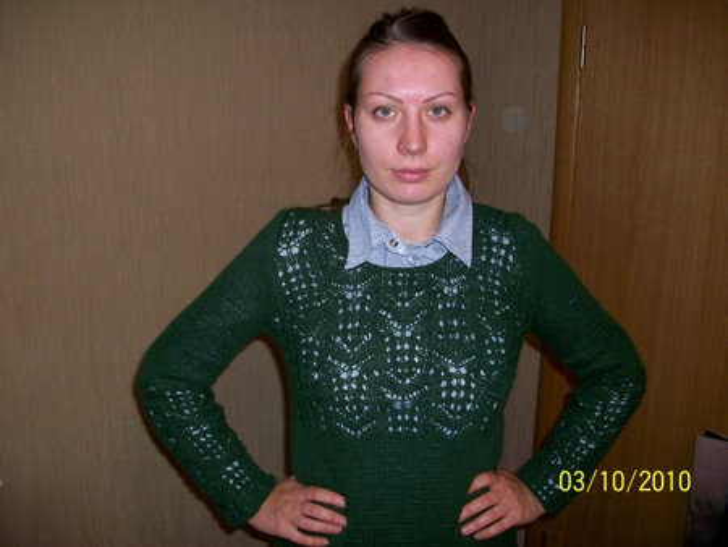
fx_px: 715
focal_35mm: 34
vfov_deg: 41.8
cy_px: 274
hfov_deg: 53.9
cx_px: 364
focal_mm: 5.7
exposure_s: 1/60
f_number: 2.8
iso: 160
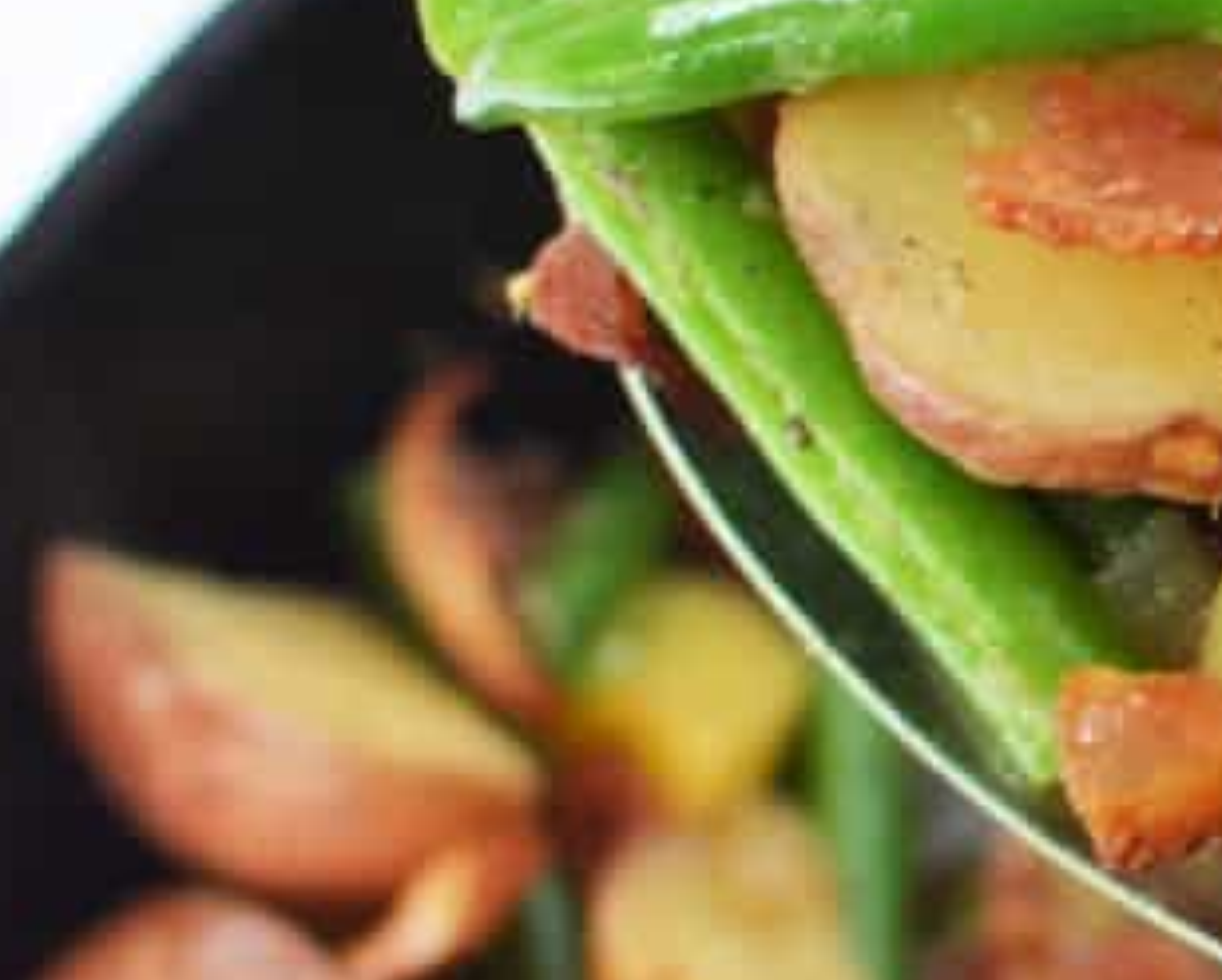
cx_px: 2012
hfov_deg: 9.7
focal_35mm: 192
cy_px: 139
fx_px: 6944
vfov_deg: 8.1
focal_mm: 35
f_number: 3.5
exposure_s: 1/50
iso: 800
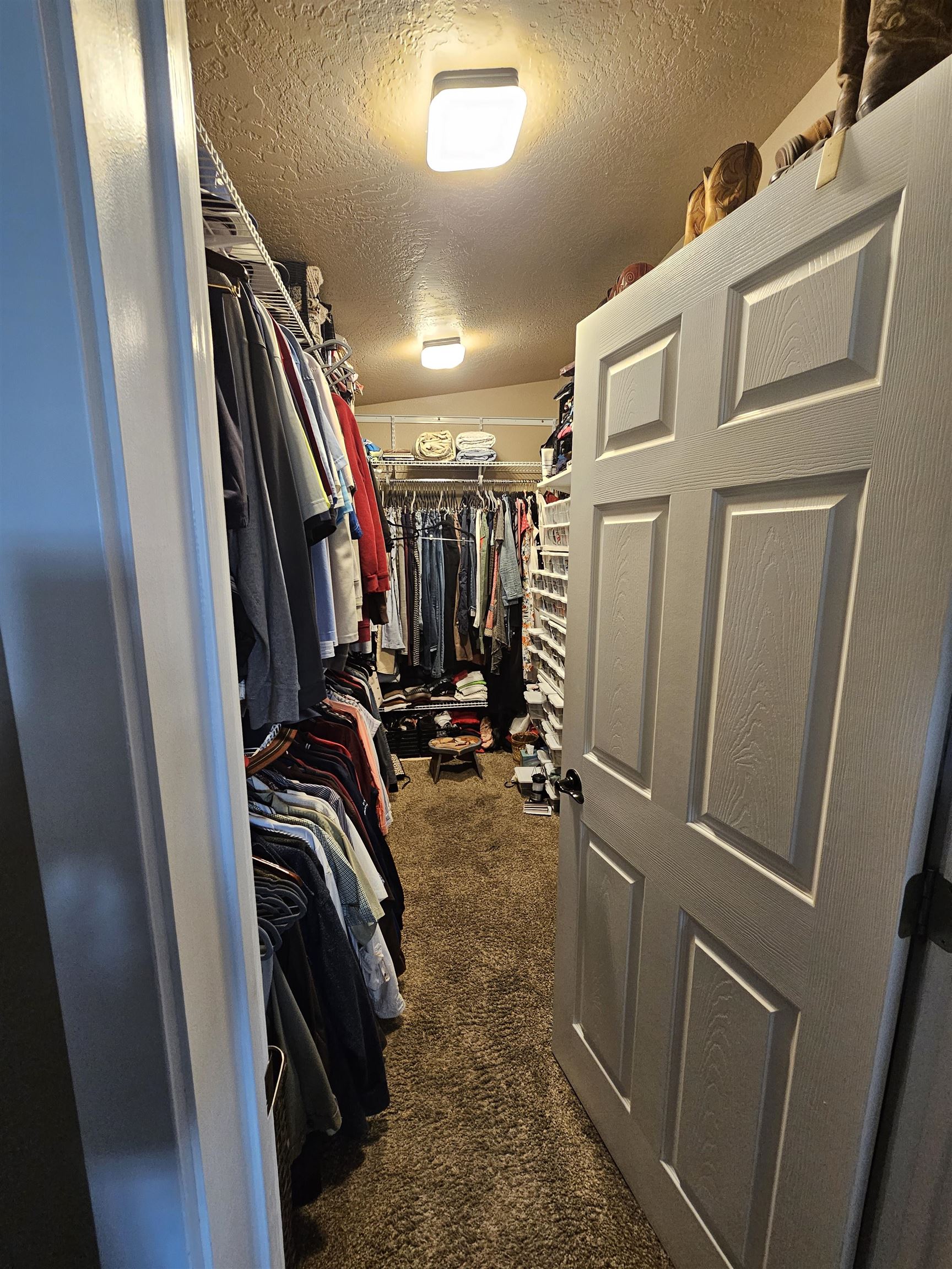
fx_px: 477
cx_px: 476
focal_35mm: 13
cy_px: 634
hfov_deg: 89.9
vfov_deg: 106.2
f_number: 2.2
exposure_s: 1/60
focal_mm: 2.2
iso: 320
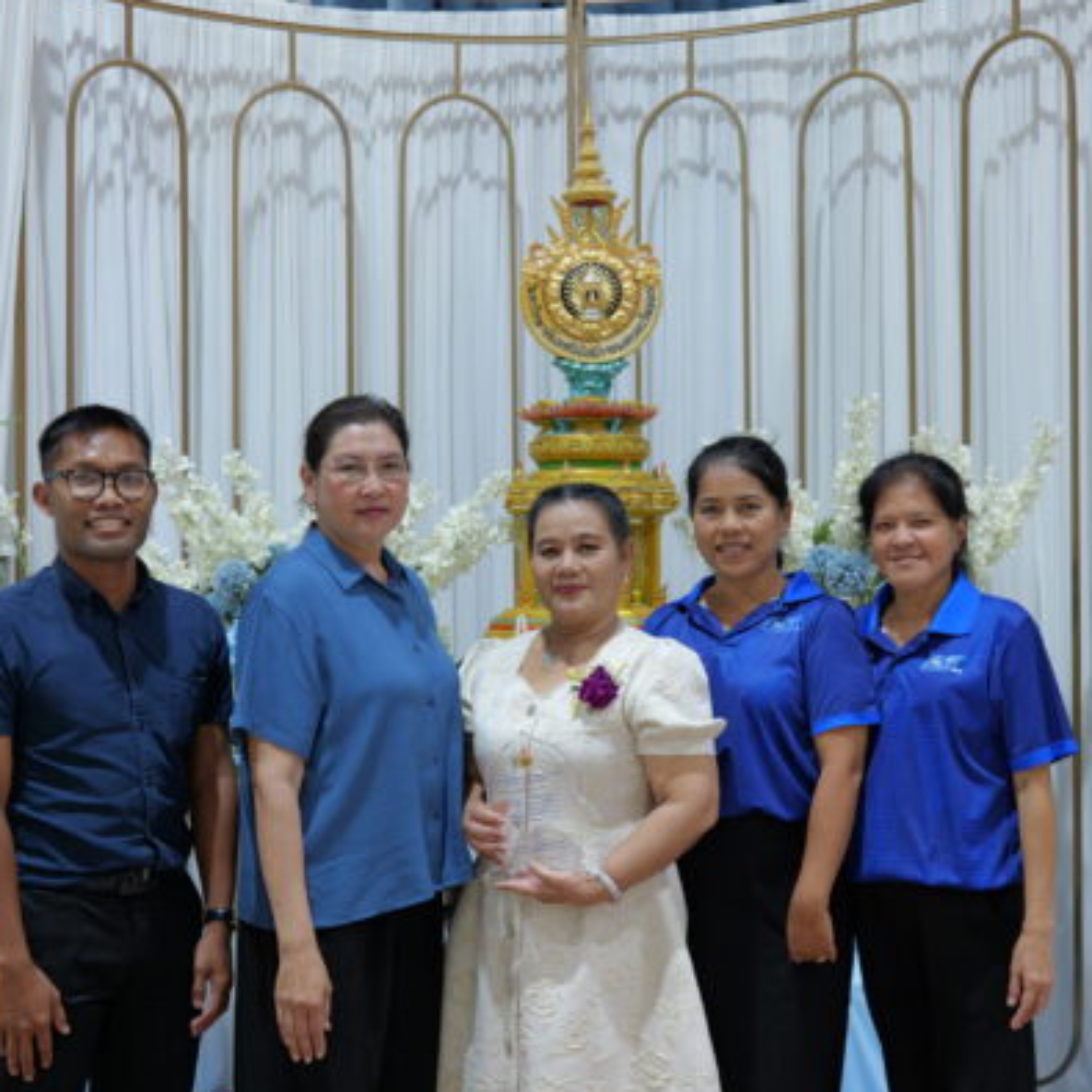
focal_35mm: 49
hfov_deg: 34.7
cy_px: 545
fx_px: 1749
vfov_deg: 34.7
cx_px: 531
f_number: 5
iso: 2000
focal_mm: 38
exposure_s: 1/60
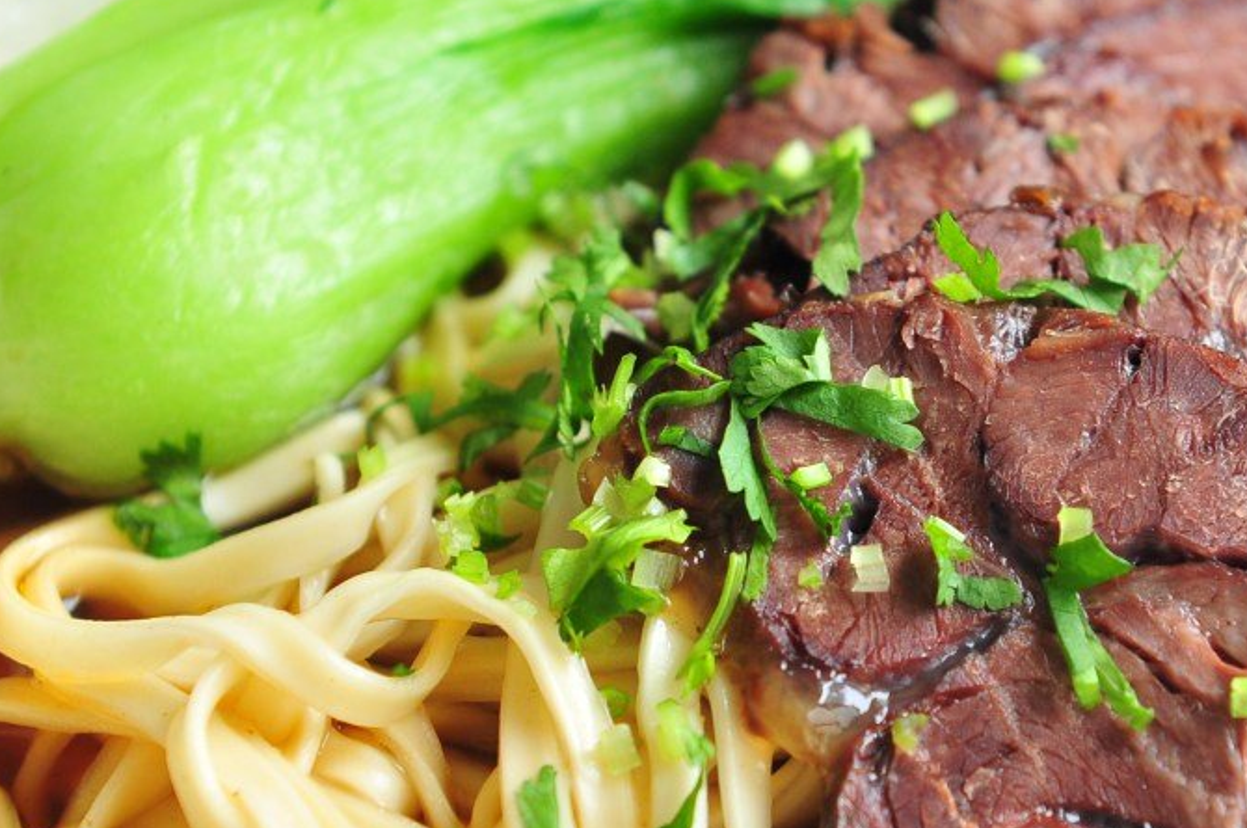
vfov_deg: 11.5
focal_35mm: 119
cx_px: 791
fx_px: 4117
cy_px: 467
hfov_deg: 17.2
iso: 1000
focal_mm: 48
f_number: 4
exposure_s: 1/100
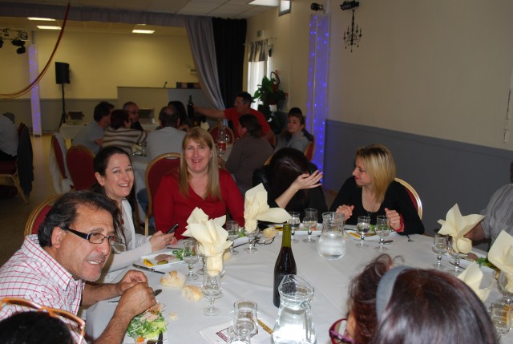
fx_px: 471
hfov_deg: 57.1
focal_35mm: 33
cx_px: 256
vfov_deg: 40.1
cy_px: 172
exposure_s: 1/60
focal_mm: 22
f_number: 4
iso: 200
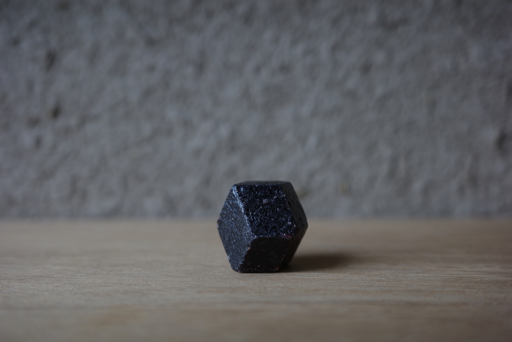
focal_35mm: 40
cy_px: 171
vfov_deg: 33.4
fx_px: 569
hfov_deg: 48.5
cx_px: 256
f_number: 2.8
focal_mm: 26
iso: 200
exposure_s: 1/100
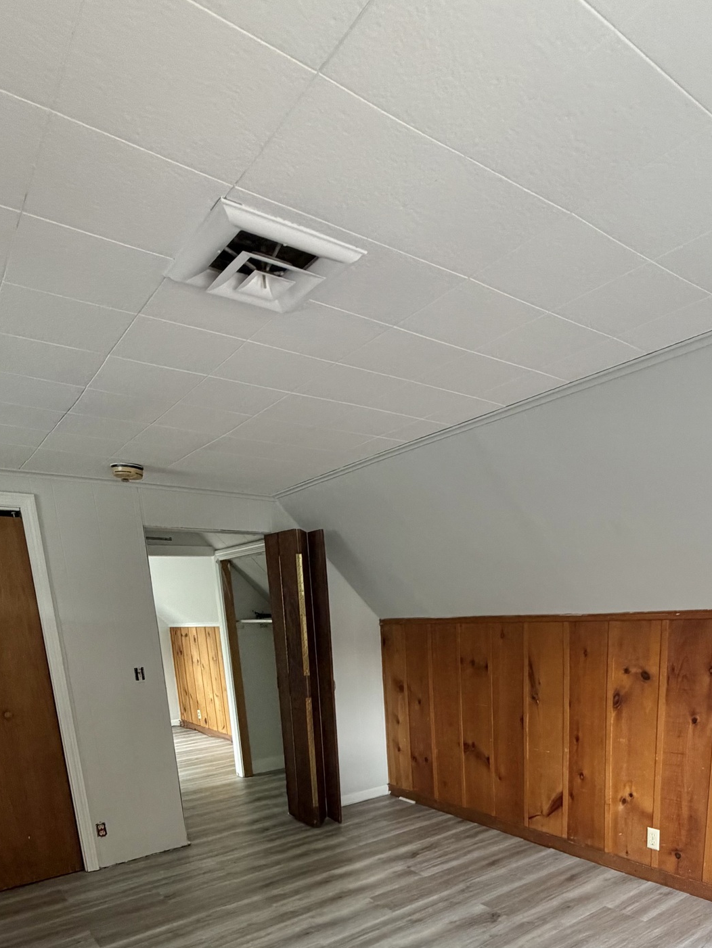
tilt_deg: -11.6
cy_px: 766
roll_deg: +2.8
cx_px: 413
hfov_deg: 58.6
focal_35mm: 23
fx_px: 631
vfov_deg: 66.7
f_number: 2.2
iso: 320
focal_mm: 2.22
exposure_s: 1/107
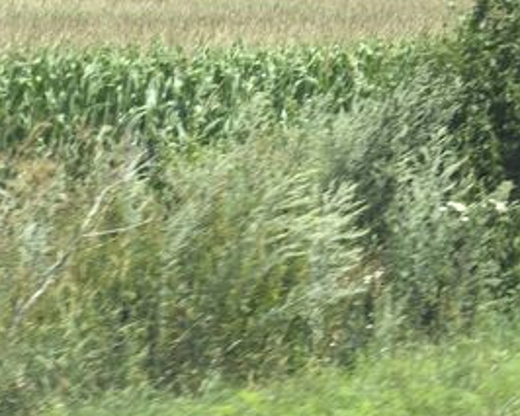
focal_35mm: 218
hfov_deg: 8.8
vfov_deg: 7.1
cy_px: 224
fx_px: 3361
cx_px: 426
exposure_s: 1/320
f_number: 9
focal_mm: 55
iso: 200
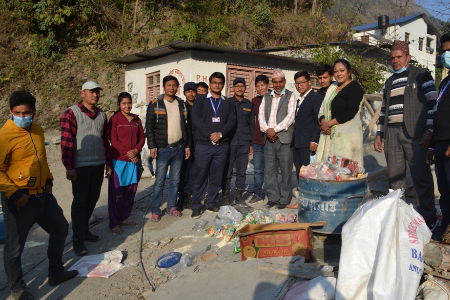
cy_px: 135
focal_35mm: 30
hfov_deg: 61.9
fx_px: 375
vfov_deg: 43.6
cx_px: 225
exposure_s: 1/200
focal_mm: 18
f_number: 7.1
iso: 100
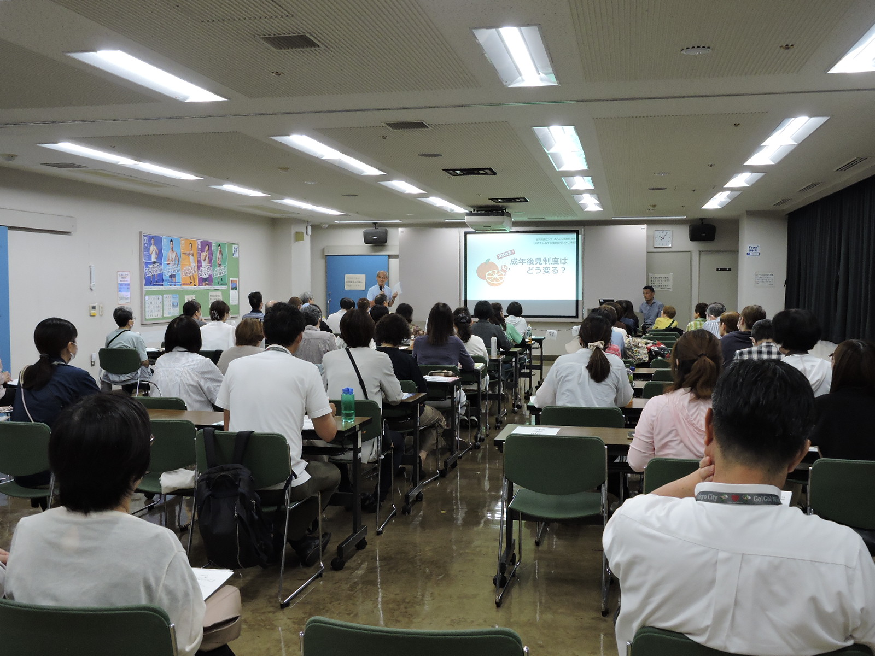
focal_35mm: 35
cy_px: 328
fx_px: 885
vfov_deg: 40.7
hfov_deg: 52.6
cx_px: 438
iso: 280
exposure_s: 1/30
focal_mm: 6.3
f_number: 3.8
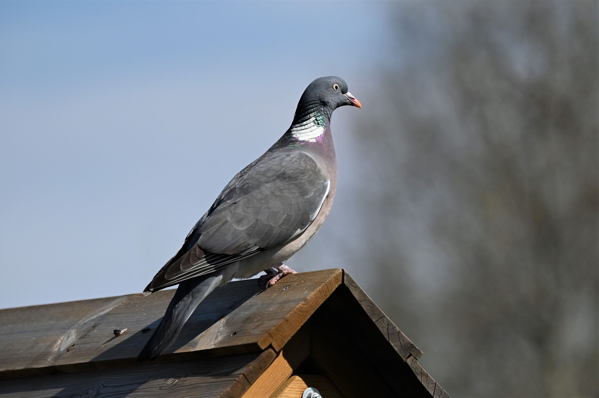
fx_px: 5154
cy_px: 199
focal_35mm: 310
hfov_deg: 6.7
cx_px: 300
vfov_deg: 4.4
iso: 900
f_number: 5.6
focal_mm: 310
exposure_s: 1/8000
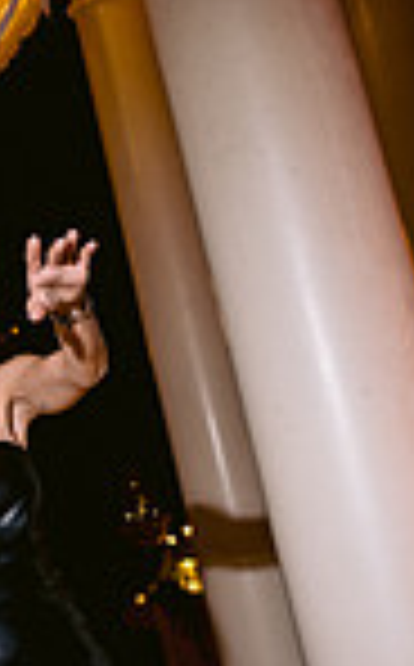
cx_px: -122
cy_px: 459
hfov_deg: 14.4
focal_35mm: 87
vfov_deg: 23.7
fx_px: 1577
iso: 800
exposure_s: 1/125
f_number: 3.2
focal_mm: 28
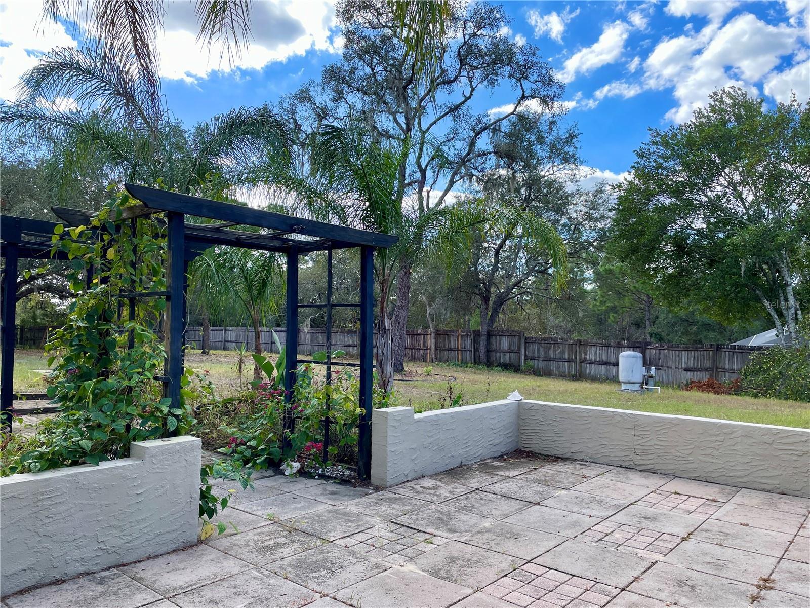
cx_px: 405
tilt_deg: +2.6
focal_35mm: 26
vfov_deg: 53.1
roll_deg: -0.9
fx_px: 608
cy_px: 304
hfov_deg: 67.3
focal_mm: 4.2
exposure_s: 1/1135
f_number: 1.6
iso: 32
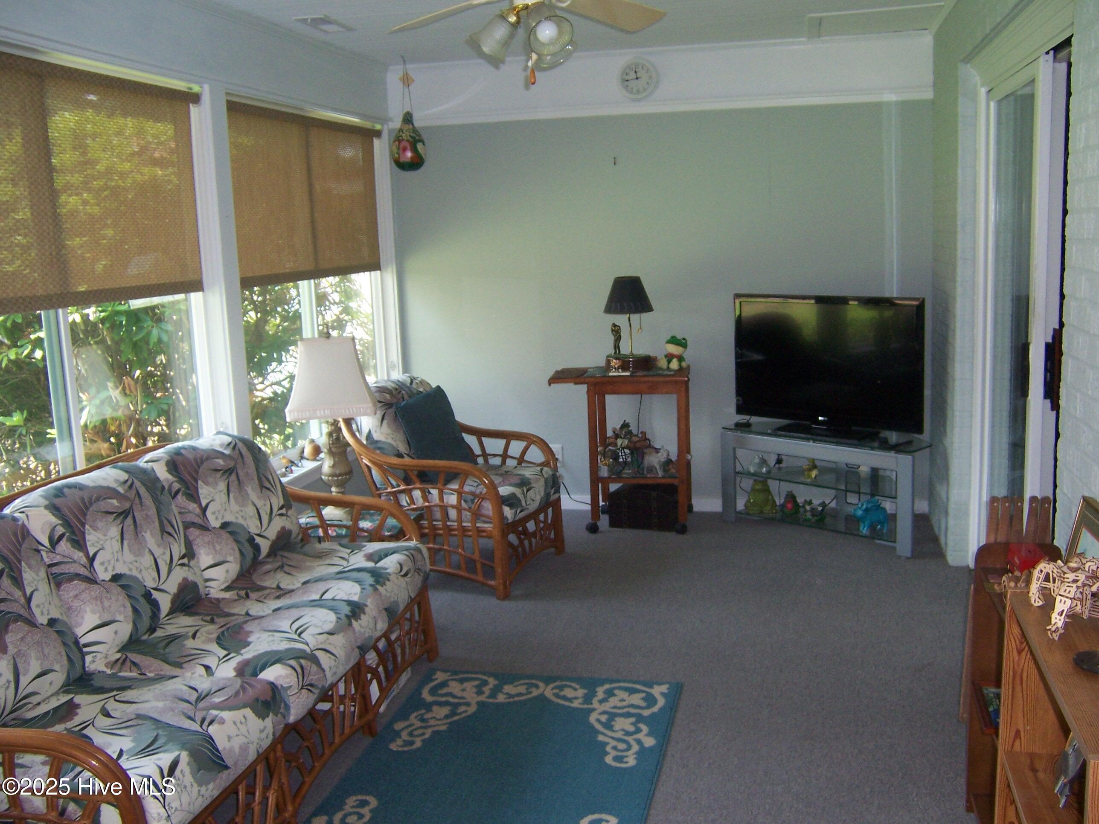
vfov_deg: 42.9
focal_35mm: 33
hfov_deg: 55.4
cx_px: 550
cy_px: 412
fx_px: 1048
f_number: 2.8
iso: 140
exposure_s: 1/60
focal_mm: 5.5
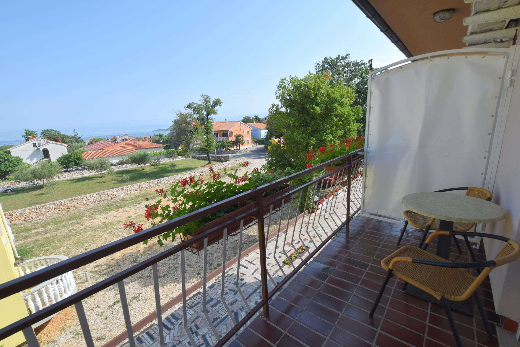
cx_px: 260
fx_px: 217
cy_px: 174
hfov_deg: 100.4
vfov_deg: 77.3
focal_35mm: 15
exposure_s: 1/320
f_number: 9
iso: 200
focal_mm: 10
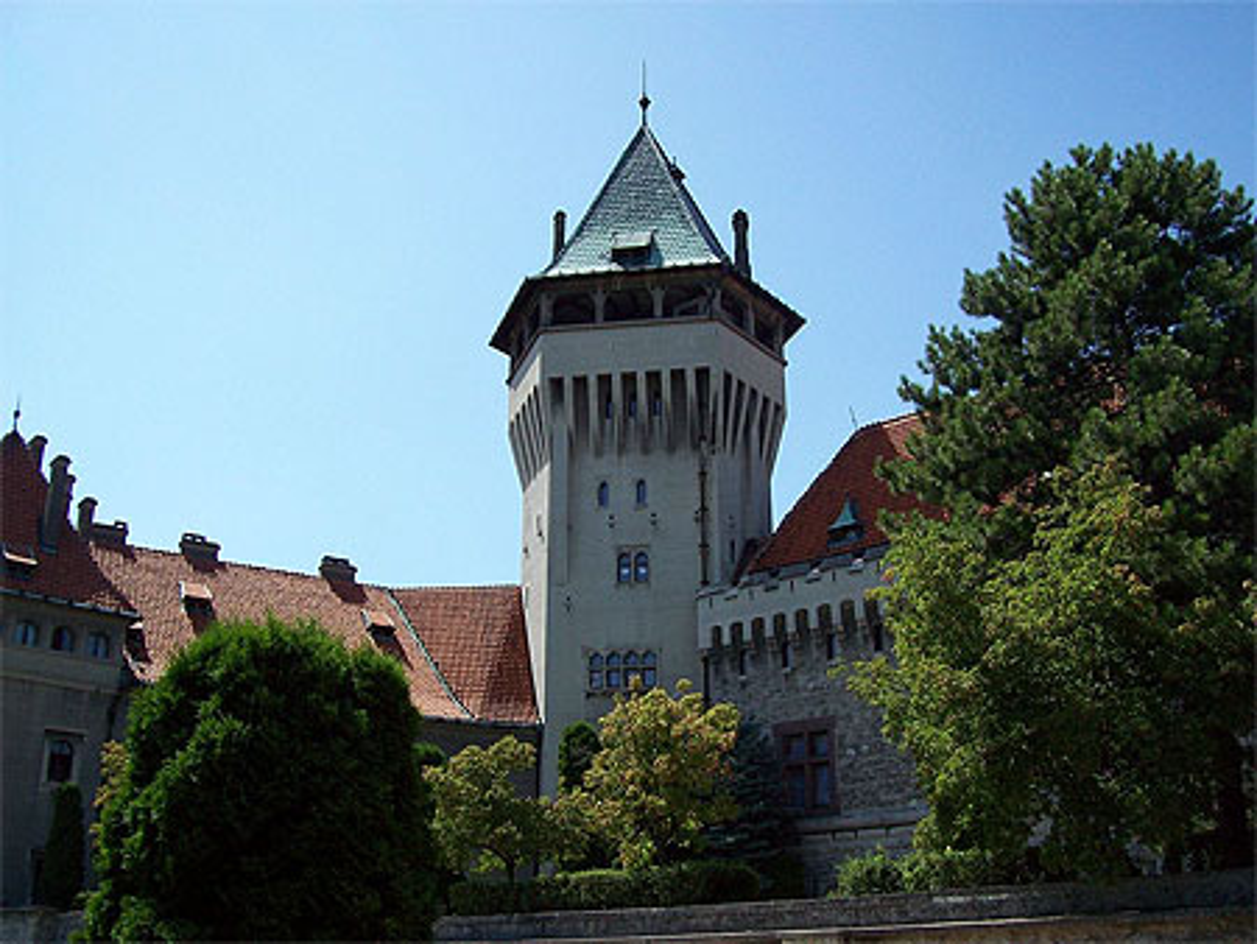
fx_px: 1308
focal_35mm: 36
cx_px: 628
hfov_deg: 51.3
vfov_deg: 39.7
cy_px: 472
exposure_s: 1/465
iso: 80
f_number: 4.8
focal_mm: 6
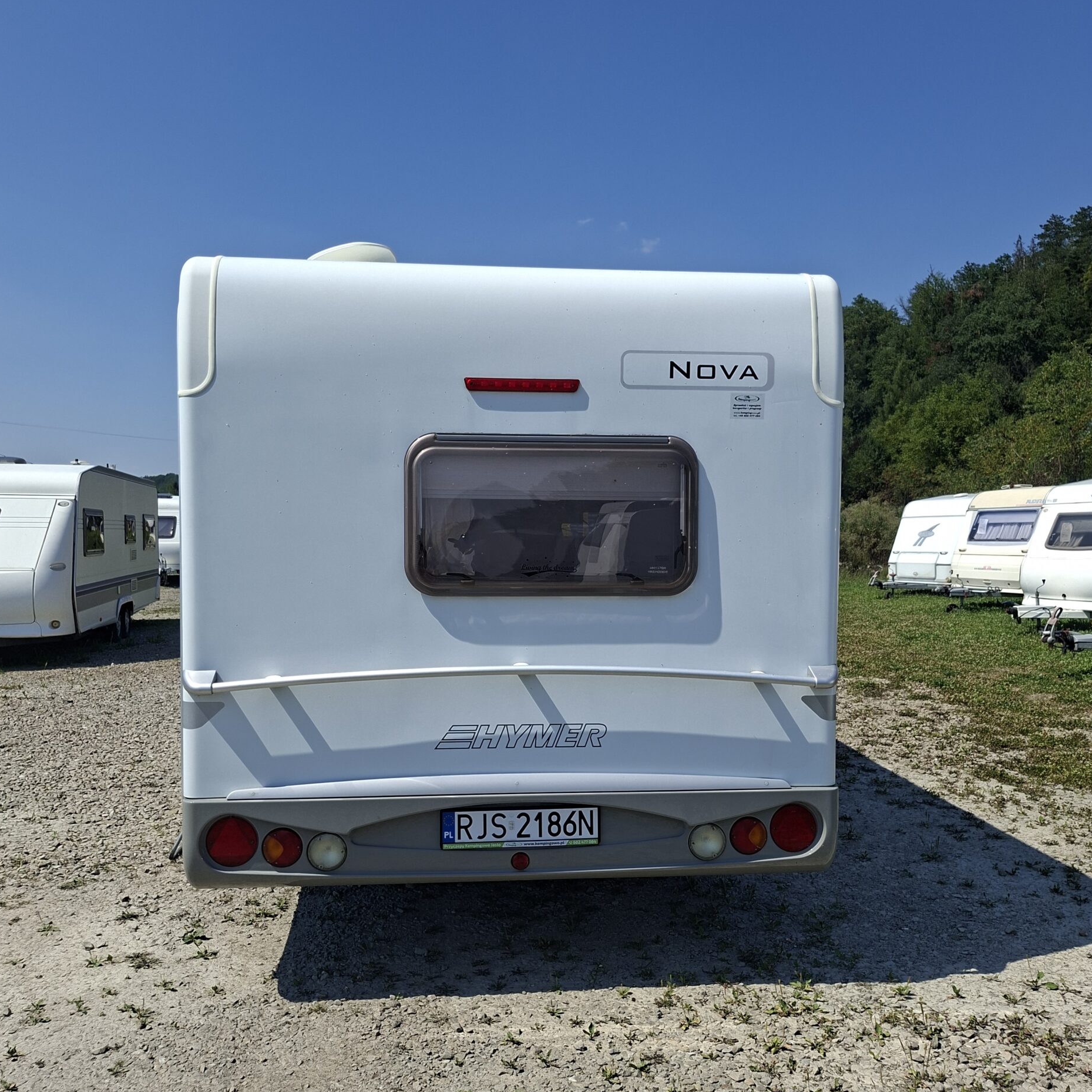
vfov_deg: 57.2
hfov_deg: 57.3
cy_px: 597
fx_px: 999
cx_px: 538
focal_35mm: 28
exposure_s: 1/2083
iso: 40
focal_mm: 5.54
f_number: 1.8
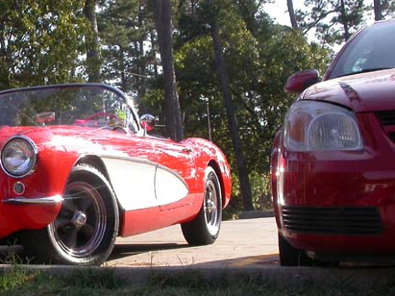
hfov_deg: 25.4
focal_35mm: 74
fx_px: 844
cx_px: 24
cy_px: 164
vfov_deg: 19.9
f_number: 6
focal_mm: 7.85
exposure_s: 1/213
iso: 100
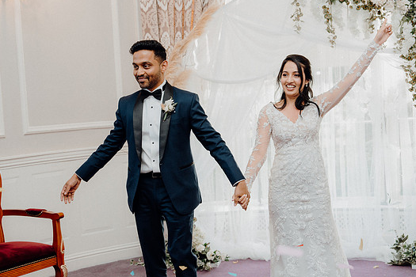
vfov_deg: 25.5
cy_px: 149
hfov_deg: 37.5
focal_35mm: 53
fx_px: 612
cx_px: 211
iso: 400
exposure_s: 1/200
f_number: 3.5
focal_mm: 48
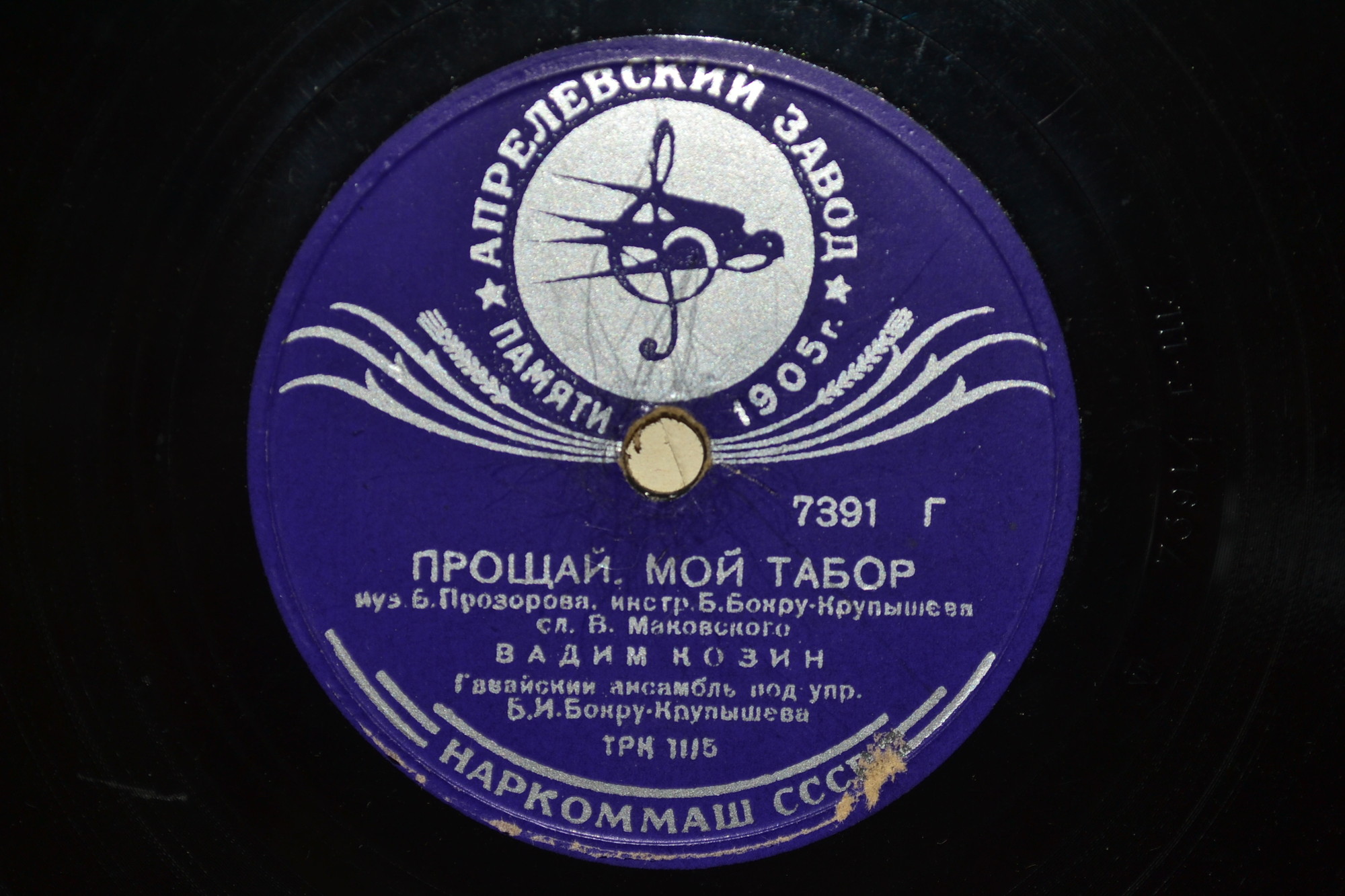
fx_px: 3082
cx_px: 672
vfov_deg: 16.6
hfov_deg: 24.6
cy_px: 448
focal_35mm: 82
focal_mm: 55
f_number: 5.6
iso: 100
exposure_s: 1/60
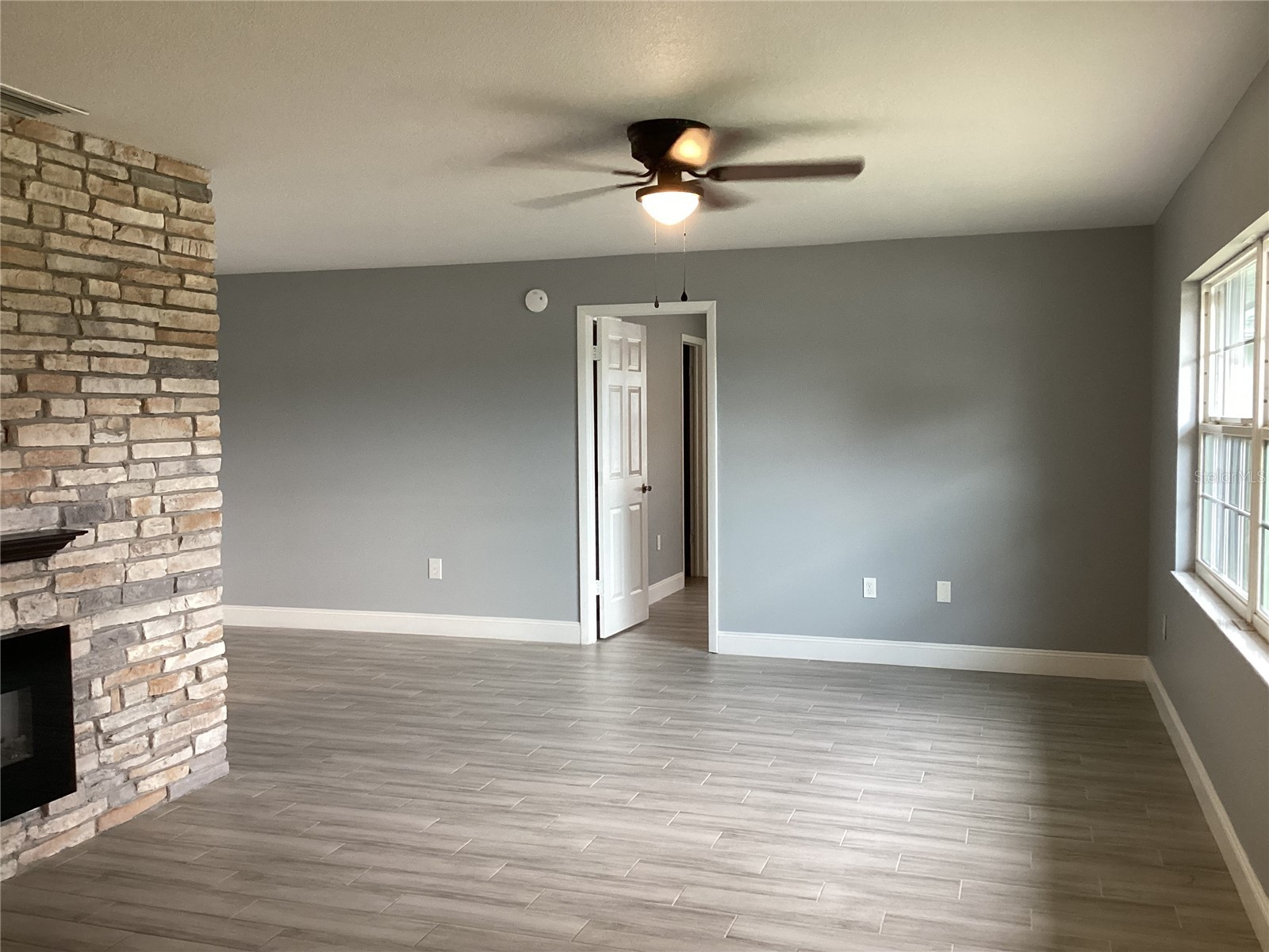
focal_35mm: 31
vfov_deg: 45.4
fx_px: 1136
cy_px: 476
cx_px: 634
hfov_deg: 58.4
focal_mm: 3.3
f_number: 2.4
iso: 160
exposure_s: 1/60
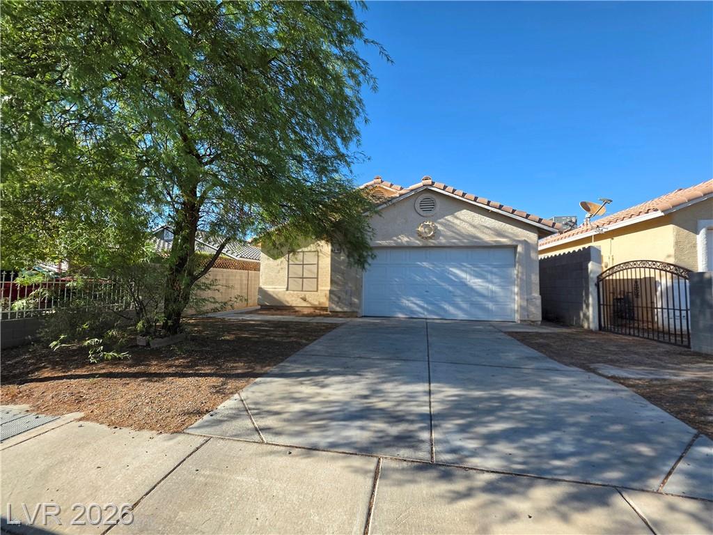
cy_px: 268
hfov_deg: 106.2
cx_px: 356
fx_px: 268
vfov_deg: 89.9
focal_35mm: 13
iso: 32
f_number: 1.9
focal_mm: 2.2
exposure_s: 1/1111
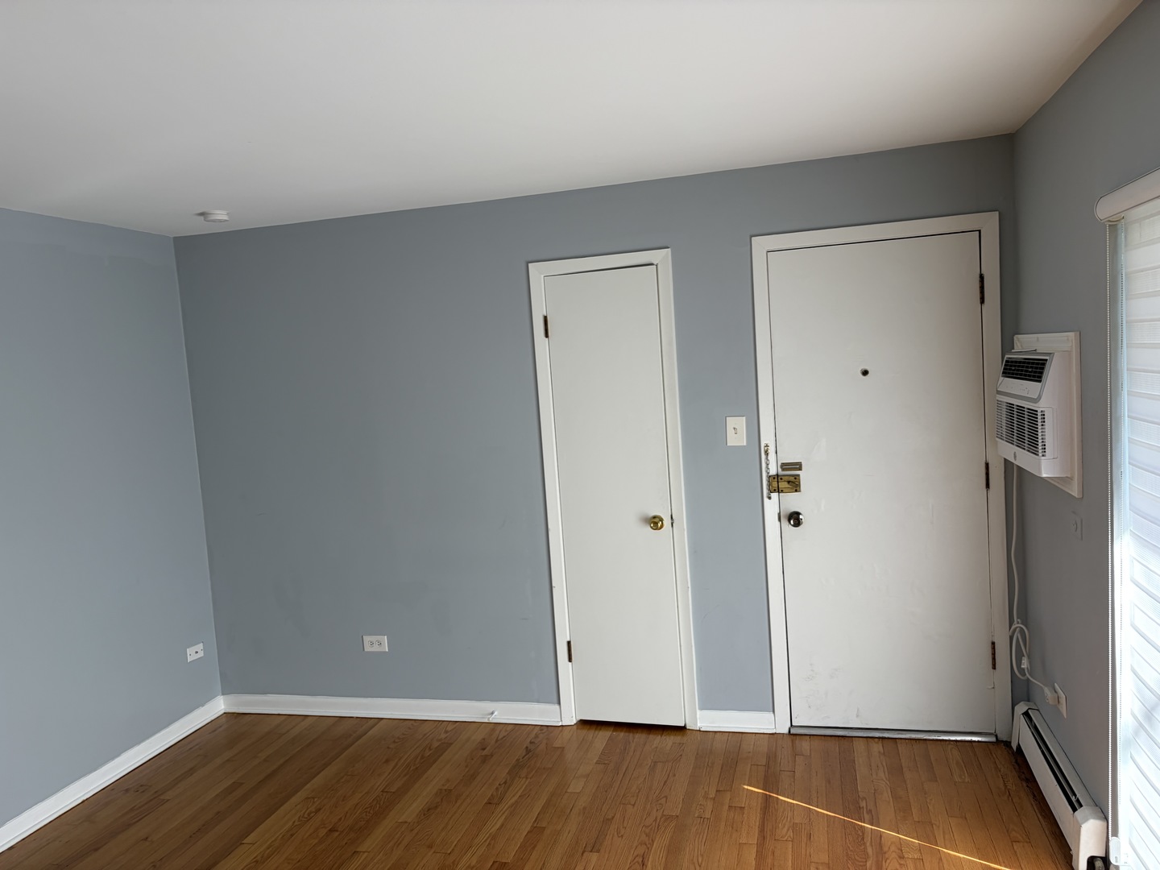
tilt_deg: -3.7
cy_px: 435
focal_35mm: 26
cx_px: 580
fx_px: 871
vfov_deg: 53.1
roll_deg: +4.7
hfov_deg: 67.3
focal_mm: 5.96
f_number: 1.6
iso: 32
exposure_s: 1/156
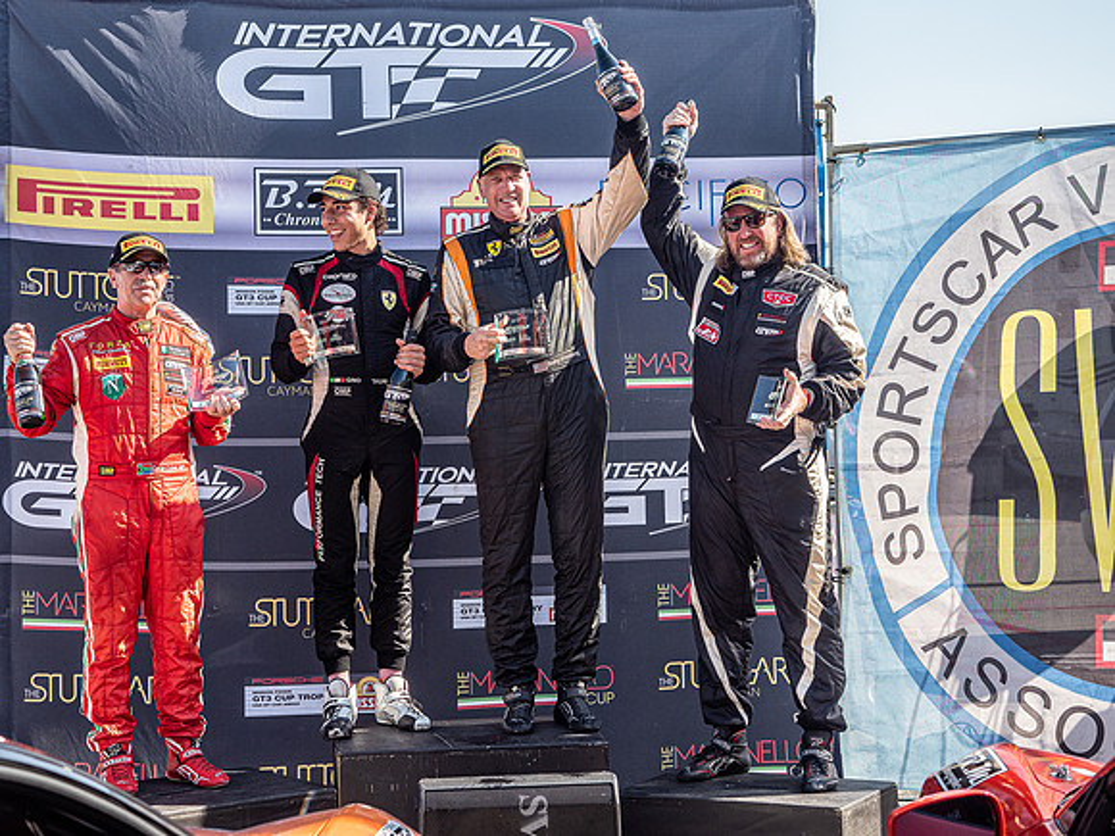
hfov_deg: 30.1
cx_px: 498
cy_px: 373
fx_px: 2068
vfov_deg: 22.8
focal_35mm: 64
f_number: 3.2
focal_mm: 29
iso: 200
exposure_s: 1/1000
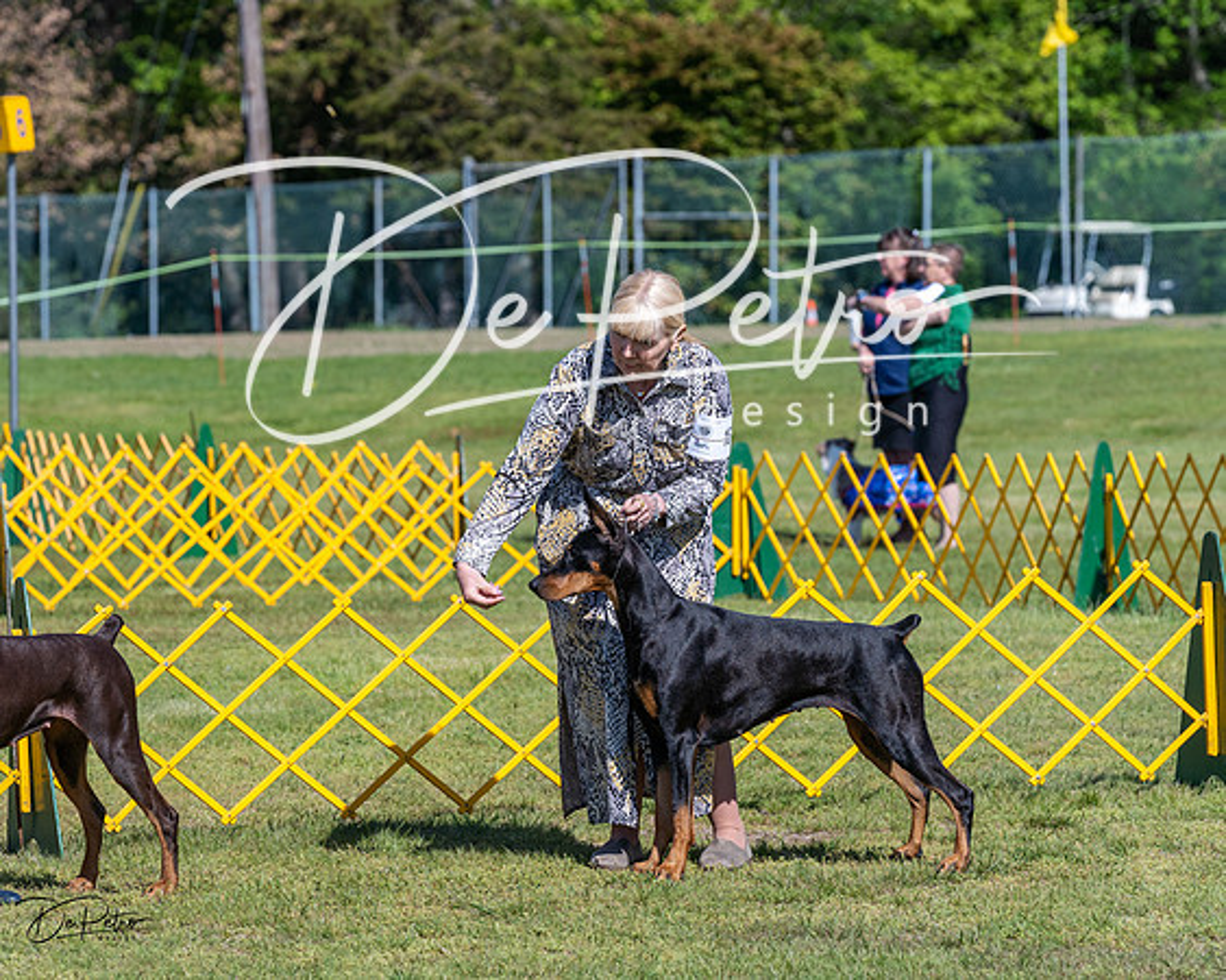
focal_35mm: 204
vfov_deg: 7.6
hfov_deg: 9.5
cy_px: 490
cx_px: 613
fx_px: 7394
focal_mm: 181
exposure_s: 1/2000
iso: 400
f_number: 6.3
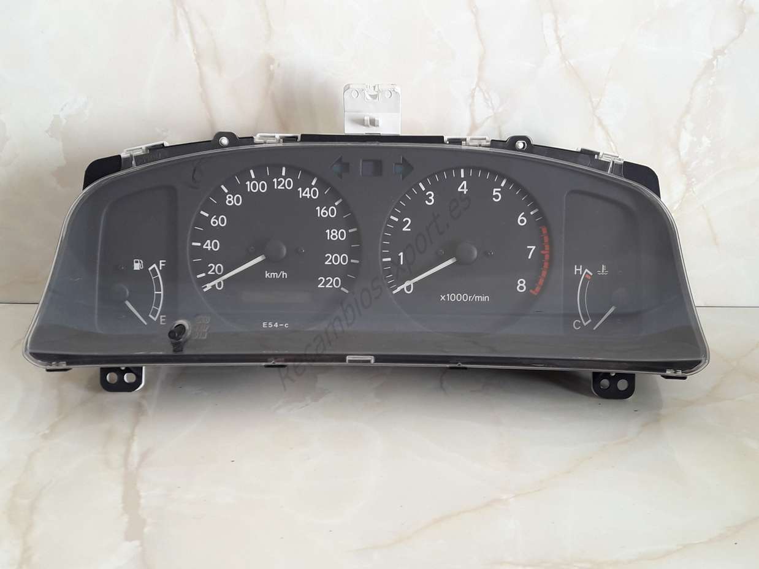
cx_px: 380
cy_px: 284
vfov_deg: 49.7
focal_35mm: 28
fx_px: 614
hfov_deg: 63.5
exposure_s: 1/50
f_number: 1.9
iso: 40
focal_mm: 3.7
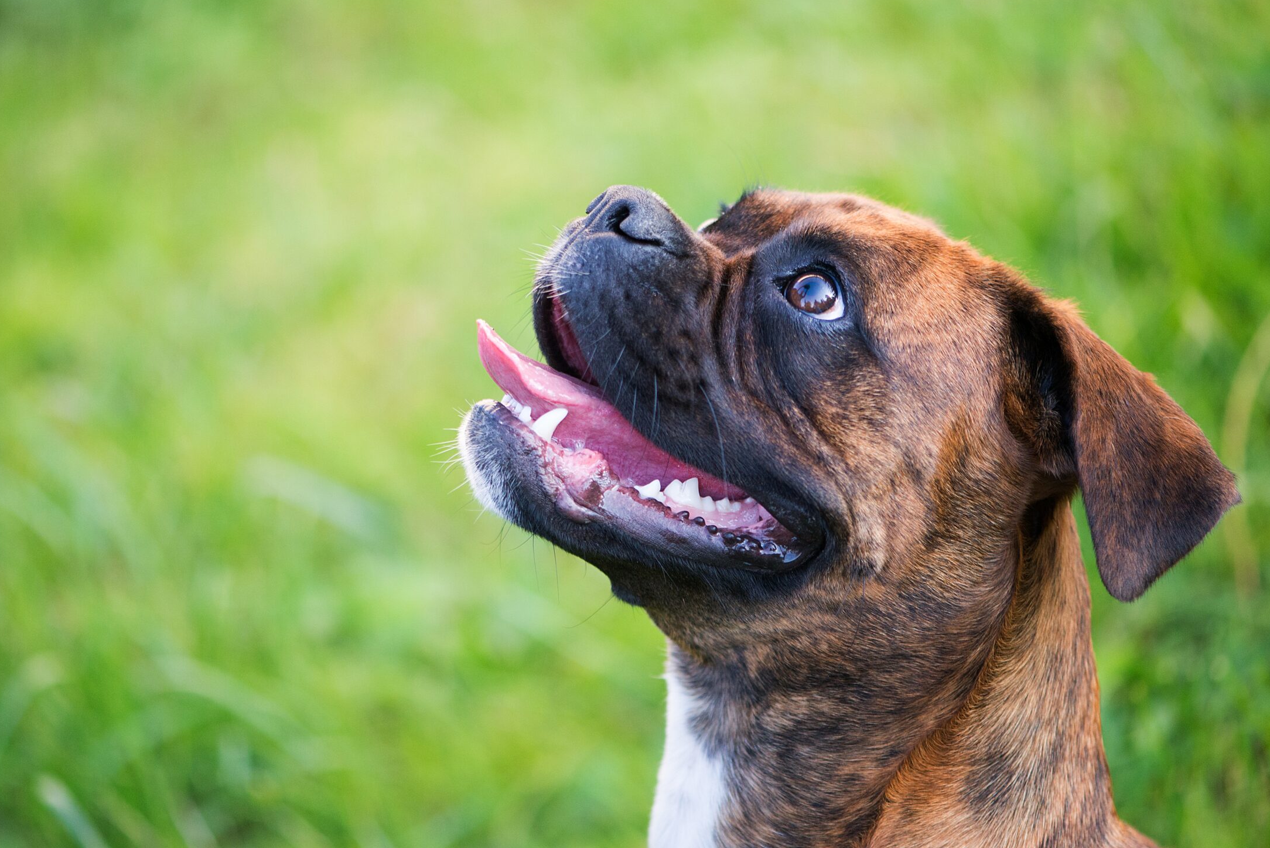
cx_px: 595
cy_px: 374
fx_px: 4376
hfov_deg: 16.5
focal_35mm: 124
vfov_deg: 11.1
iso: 800
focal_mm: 105
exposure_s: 1/640
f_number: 3
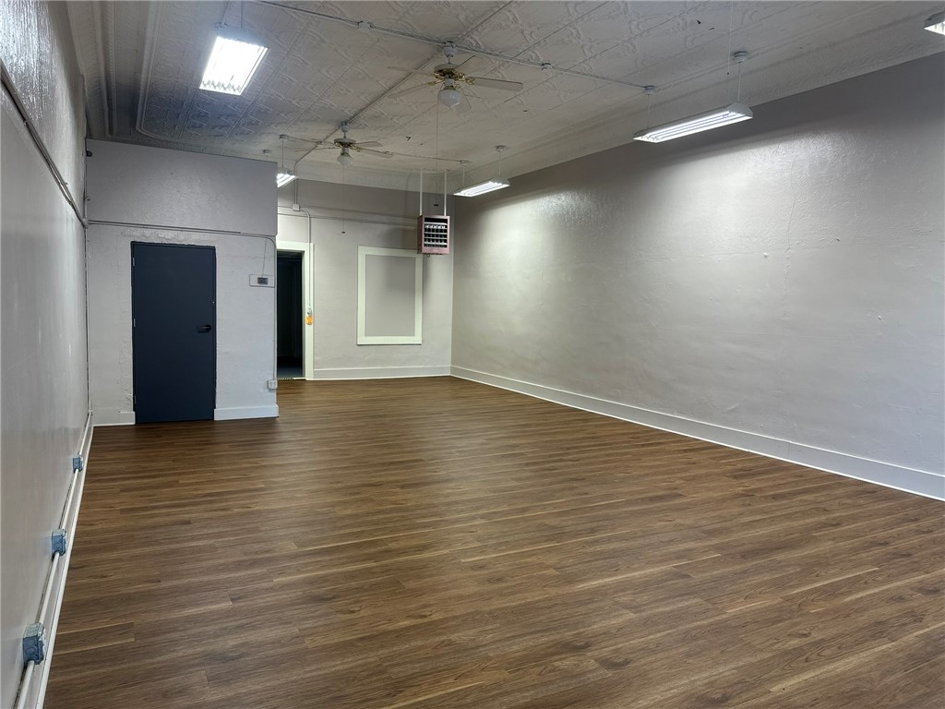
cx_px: 472
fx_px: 655
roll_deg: -1.1
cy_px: 354
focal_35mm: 24
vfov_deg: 56.8
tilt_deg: -4.2
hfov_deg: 71.6
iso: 80
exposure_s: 1/120
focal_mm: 6.86
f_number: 1.78
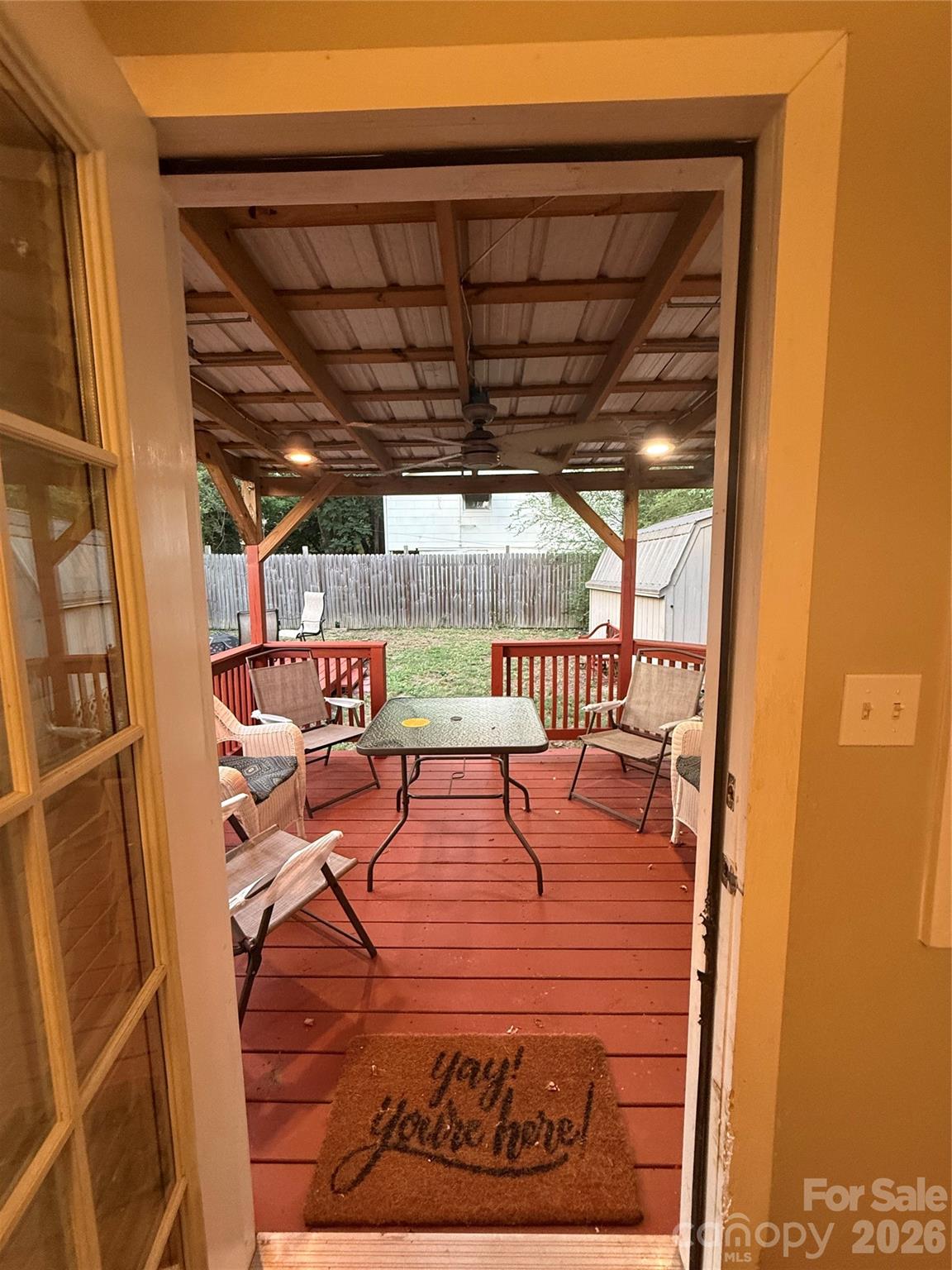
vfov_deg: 102.1
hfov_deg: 85.7
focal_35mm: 14
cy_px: 635
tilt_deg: -7.4
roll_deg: +0.2
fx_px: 513
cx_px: 476
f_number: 2.2
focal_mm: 2.22
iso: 400
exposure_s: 1/60
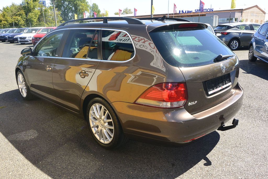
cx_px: 134
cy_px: 90
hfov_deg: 63.7
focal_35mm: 29
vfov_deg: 45.0
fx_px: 216
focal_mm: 11
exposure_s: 1/250
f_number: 5.6
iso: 160
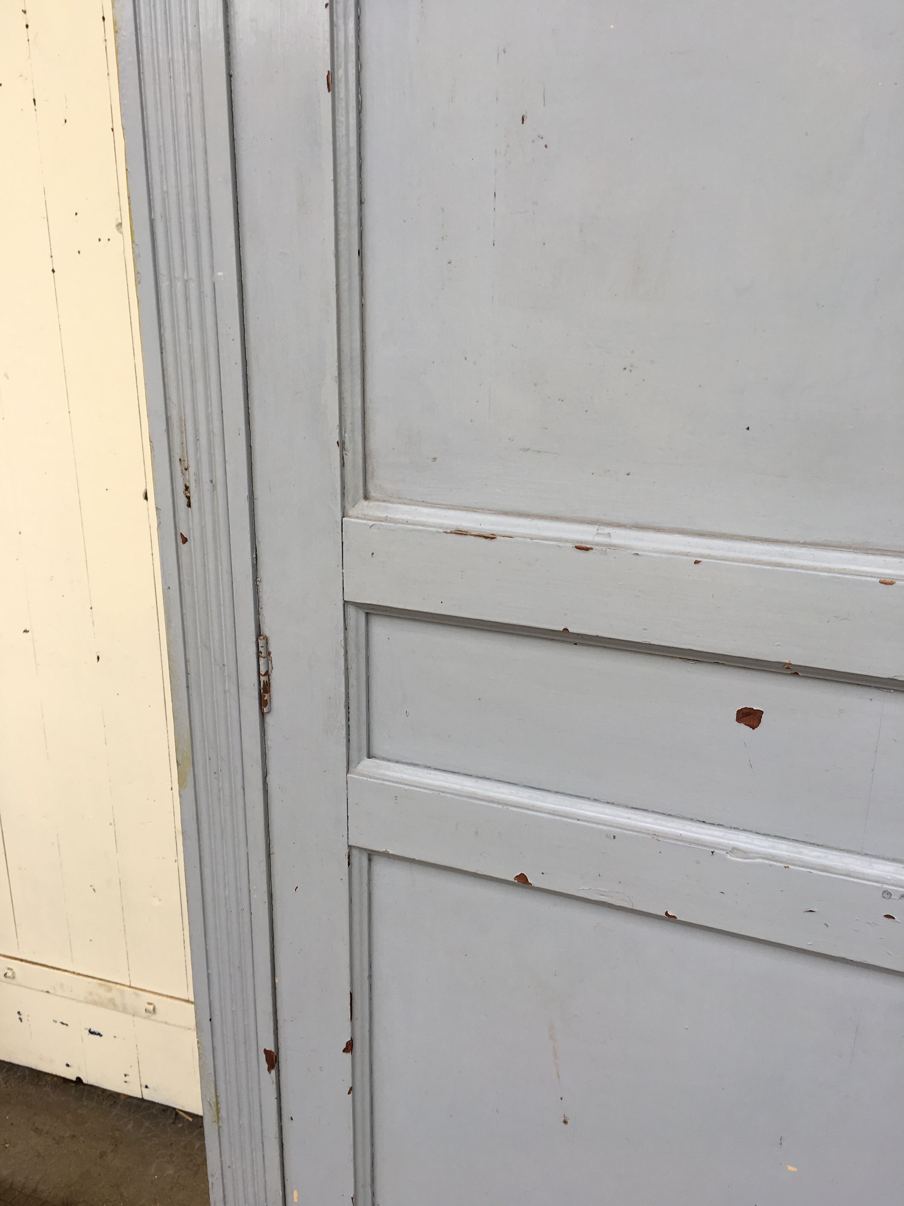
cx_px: 452
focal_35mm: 29
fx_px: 1010
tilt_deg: -19.1
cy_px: 603
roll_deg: -0.9
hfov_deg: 48.2
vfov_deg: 61.7
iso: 25
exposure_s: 1/129
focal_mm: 4.15
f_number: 2.2
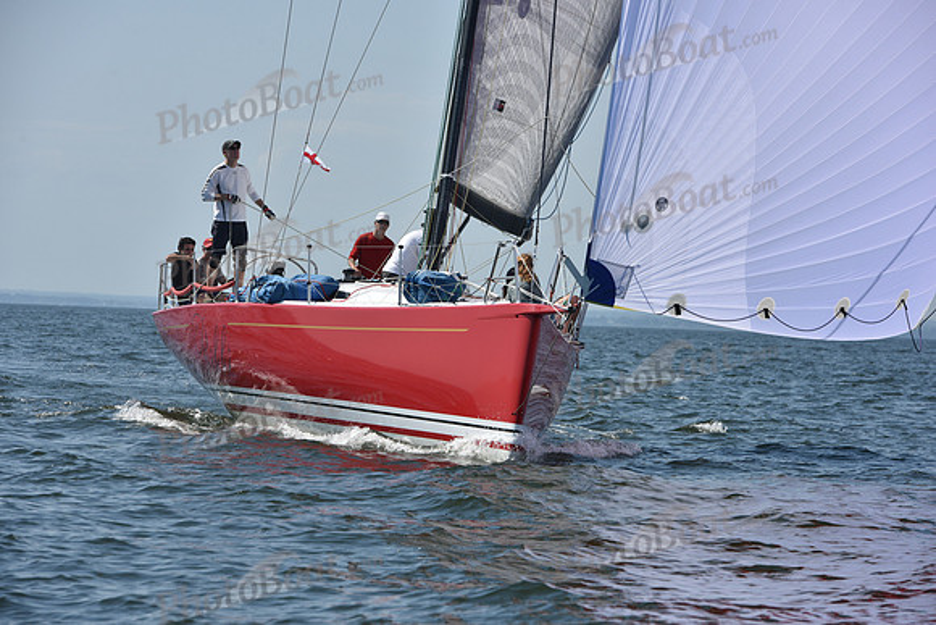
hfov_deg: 12.1
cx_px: 468
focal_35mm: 170
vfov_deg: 8.1
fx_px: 4421
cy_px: 312
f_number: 9
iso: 250
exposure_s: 1/1250
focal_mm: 170
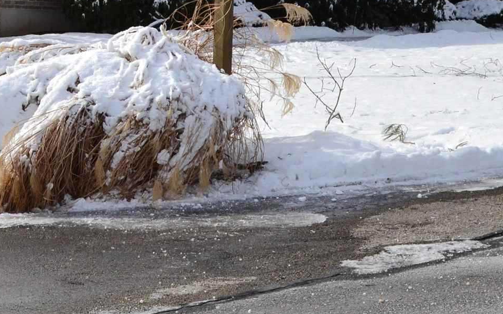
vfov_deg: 9.5
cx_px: -124
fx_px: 1878
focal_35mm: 137
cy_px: -40
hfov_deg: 14.7
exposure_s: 1/500
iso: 400
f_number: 11
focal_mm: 28
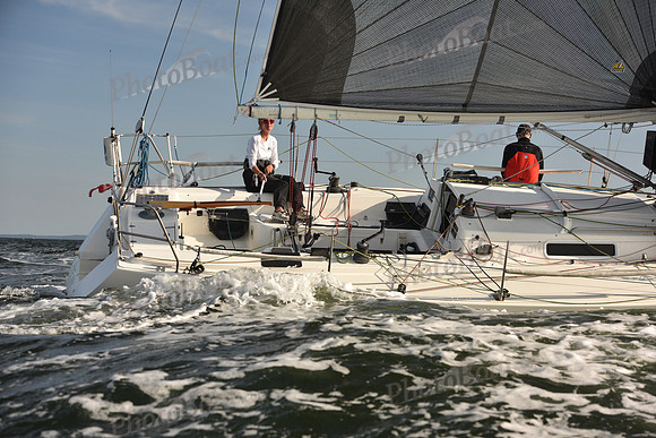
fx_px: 1276
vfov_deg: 19.5
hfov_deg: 28.8
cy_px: 219
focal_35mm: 70
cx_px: 328
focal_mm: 70
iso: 250
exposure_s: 1/640
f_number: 5
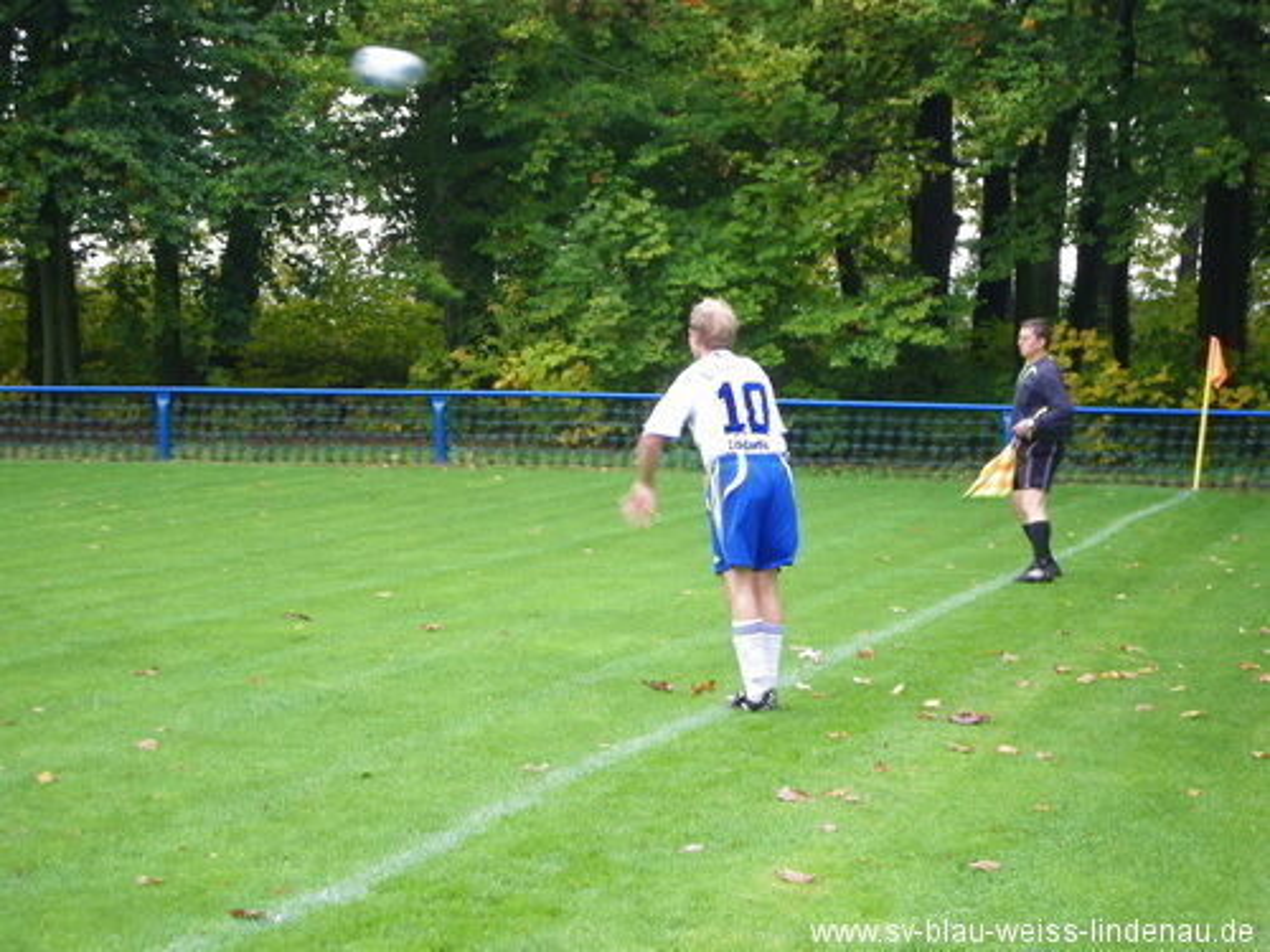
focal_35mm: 112
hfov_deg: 17.6
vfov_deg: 13.2
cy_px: 476
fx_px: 4109
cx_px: 635
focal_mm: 19.6
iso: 100
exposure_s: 1/30
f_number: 5.8
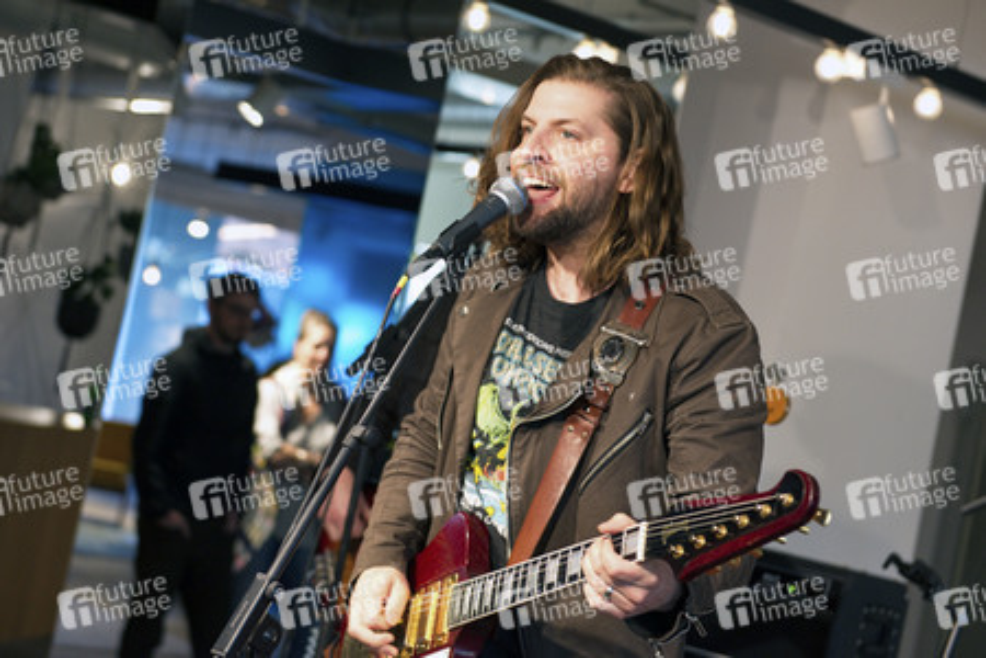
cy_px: 329
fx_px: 1698
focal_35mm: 62
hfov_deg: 32.4
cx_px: 493
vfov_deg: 21.9
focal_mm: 62
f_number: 3.5
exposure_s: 1/200
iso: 1600
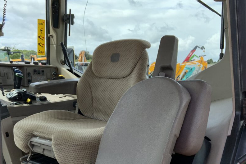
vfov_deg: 34.0
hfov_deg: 49.5
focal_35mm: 39
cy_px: 103
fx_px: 266
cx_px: 112
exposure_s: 1/666
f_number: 1.8
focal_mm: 3
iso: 16
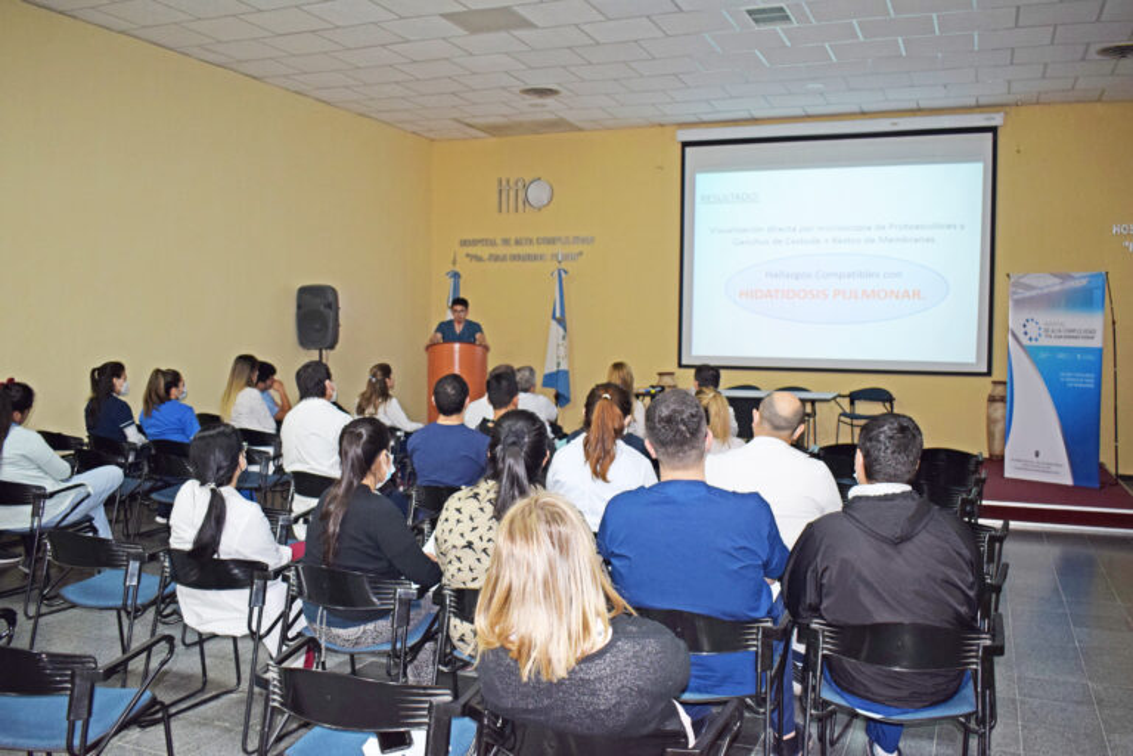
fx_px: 1039
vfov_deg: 40.0
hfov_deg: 57.2
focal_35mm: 33
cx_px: 566
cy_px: 378
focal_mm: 22
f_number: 4
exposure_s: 1/60
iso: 800
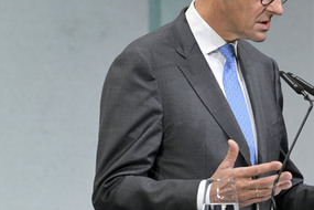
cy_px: 69
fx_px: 5512
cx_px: 229
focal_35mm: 632
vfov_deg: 2.2
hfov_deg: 3.3
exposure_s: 1/640
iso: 4000
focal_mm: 400
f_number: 5.6
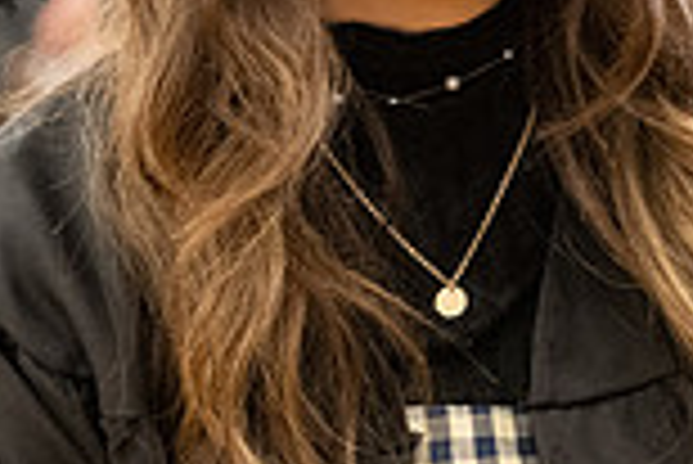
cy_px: -119
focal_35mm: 453
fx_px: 8728
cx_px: 652
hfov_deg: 4.5
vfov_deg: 3.0
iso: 2500
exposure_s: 1/160
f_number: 2.8
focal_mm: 120
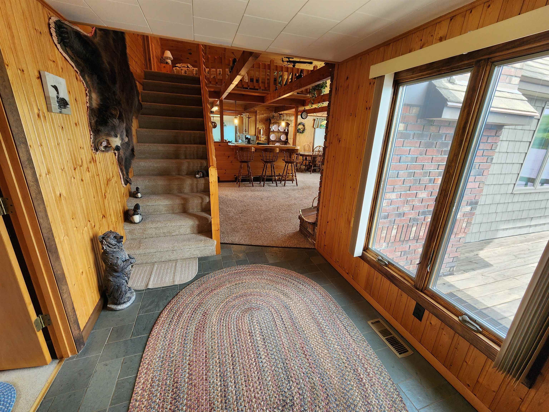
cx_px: 274
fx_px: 206
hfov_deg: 106.2
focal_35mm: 13
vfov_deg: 89.9
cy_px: 206
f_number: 2.2
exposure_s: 1/60
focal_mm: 2.2
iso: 125
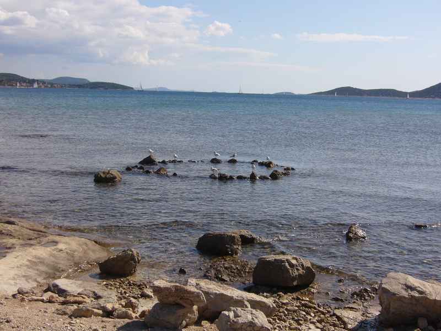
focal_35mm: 50
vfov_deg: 29.1
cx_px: 220
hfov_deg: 38.2
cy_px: 166
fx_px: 637
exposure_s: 1/400
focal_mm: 8.3
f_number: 6.7
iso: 80
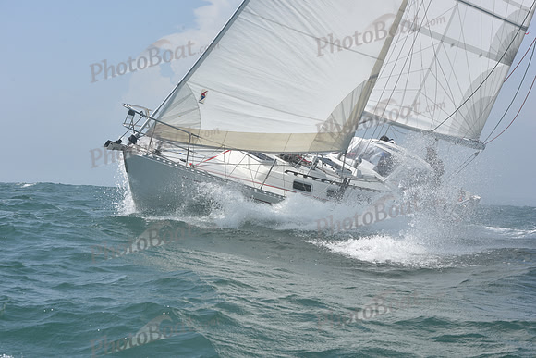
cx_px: 268
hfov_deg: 28.8
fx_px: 1042
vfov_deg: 19.5
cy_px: 179
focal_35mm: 70
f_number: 10
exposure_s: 1/1000
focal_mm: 70
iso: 320
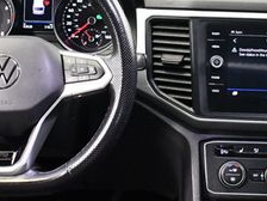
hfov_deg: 19.8
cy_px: 132
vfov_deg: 14.9
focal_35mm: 99
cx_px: 182
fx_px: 764
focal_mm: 18
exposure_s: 1/60
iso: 5000
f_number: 3.5
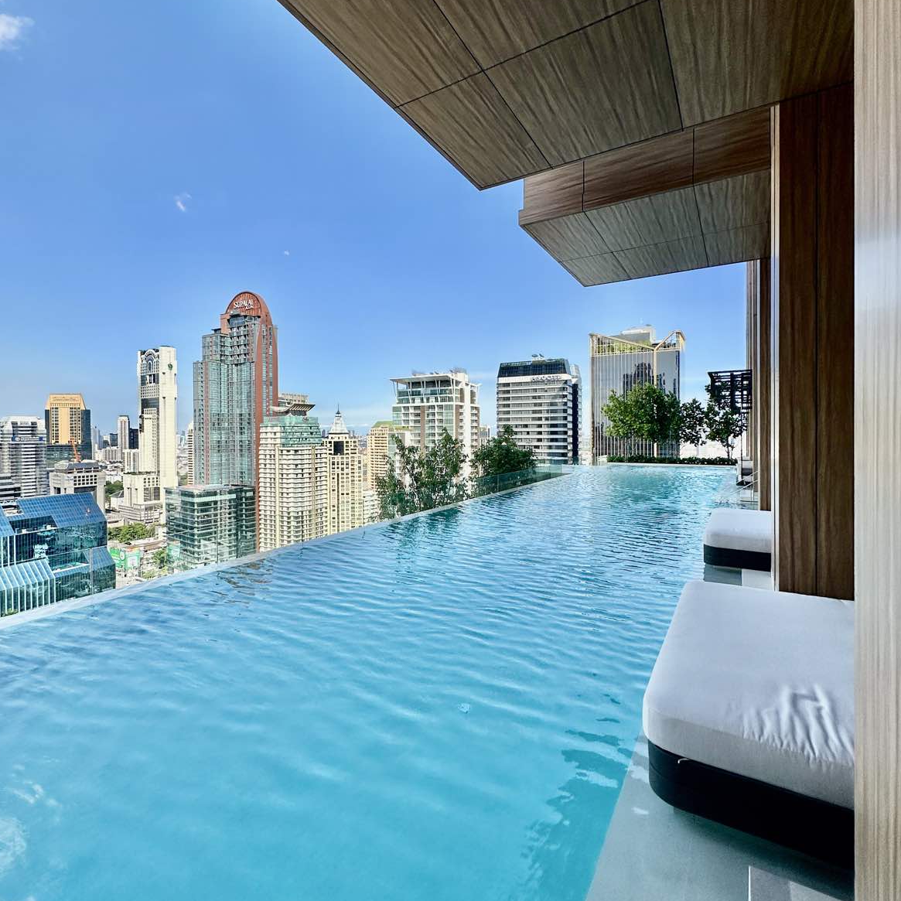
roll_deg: +0.0
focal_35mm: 17
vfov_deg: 83.9
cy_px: 435
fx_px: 501
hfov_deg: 84.0
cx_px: 439
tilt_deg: +0.1
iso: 50
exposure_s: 1/1855
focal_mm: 2.22
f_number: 2.2
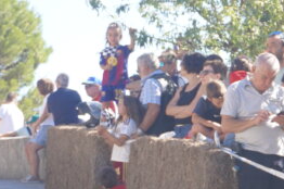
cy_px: 177
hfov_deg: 8.6
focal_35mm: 220
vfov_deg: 6.2
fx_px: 1733
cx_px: 650
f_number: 5.6
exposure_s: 1/160
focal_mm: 30
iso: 160
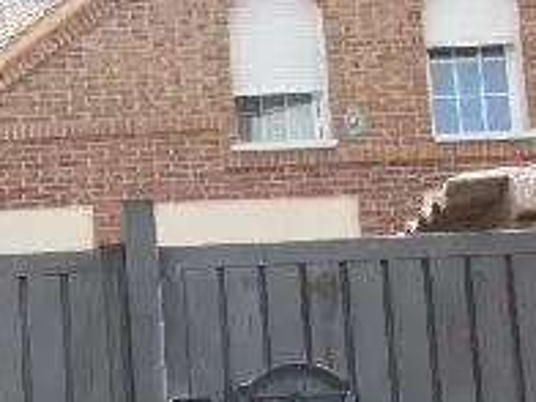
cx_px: -98
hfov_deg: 17.0
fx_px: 1719
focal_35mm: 111
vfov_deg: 13.2
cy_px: 347
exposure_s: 1/500
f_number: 3.9
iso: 125
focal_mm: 6
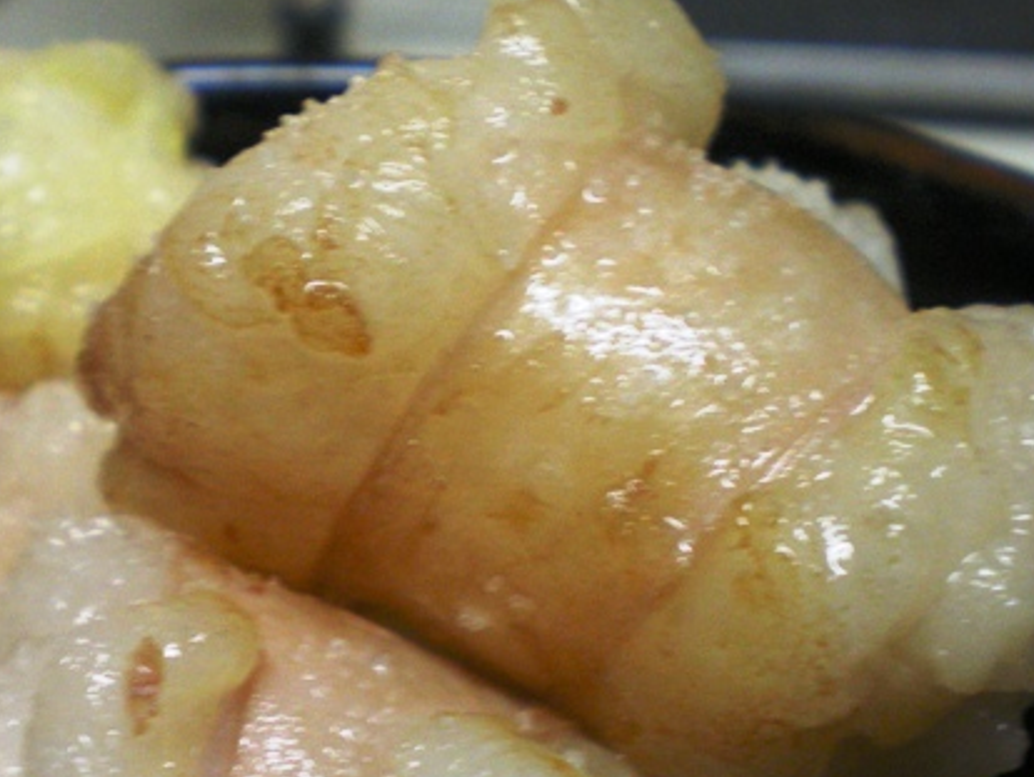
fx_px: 2032
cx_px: 390
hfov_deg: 28.4
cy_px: 535
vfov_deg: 21.5
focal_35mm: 68
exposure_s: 1/20
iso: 400
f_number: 3.5
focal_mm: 7.4
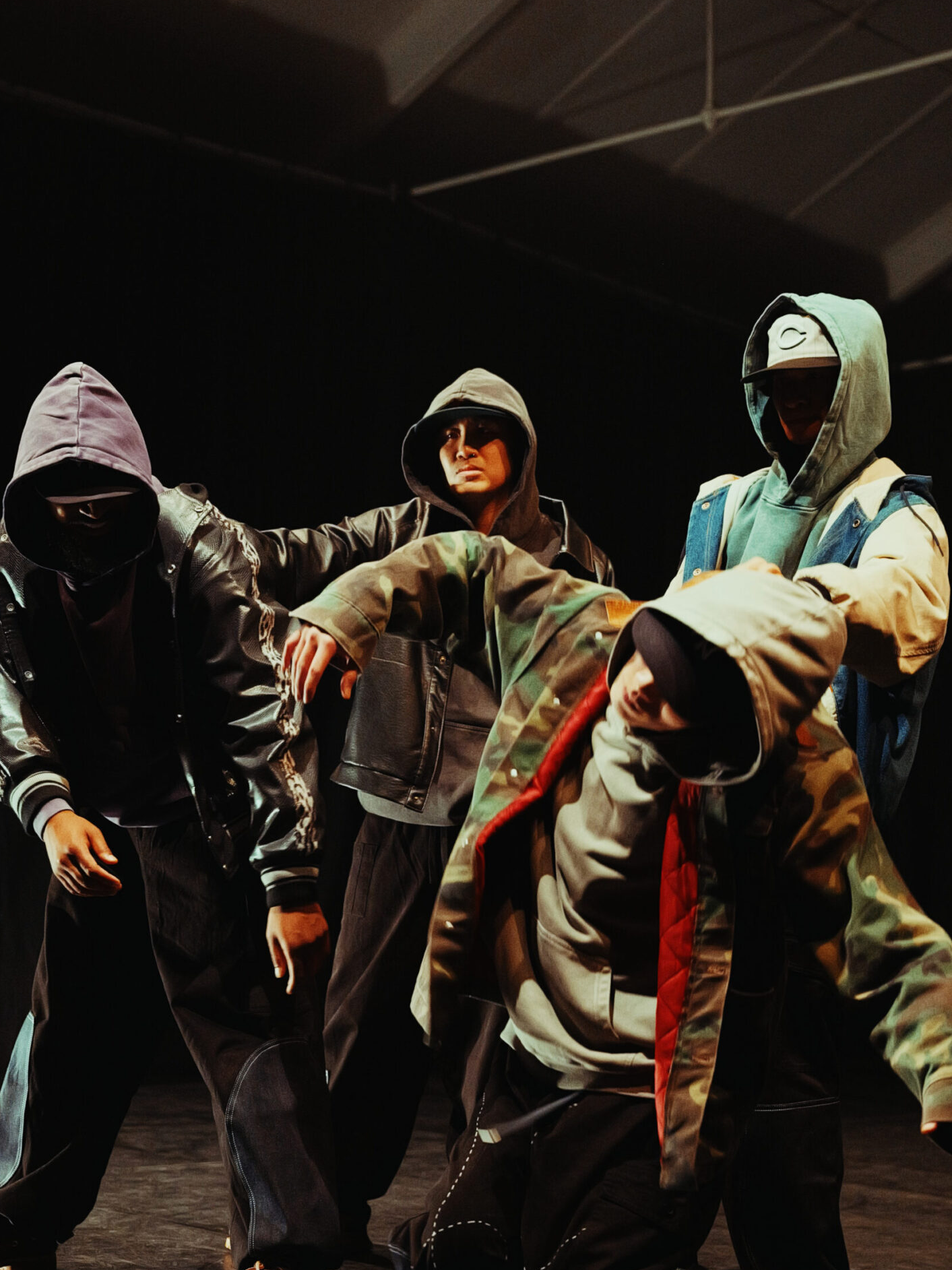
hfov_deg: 22.9
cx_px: 409
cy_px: 680
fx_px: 2348
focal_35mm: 64
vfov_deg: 30.3
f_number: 2.8
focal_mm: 49
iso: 10000
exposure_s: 1/200
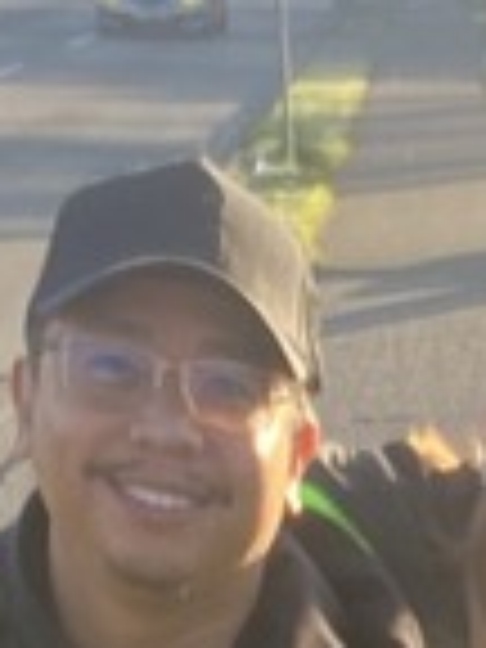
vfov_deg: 10.7
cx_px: 846
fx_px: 3070
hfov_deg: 8.7
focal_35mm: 164
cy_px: 1438
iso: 32
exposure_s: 1/122
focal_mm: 2.71
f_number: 2.2
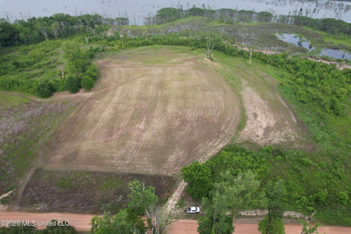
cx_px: 176
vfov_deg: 57.2
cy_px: 117
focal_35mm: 22
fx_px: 214
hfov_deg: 78.6
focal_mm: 8.4
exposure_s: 1/350
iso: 100
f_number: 2.8
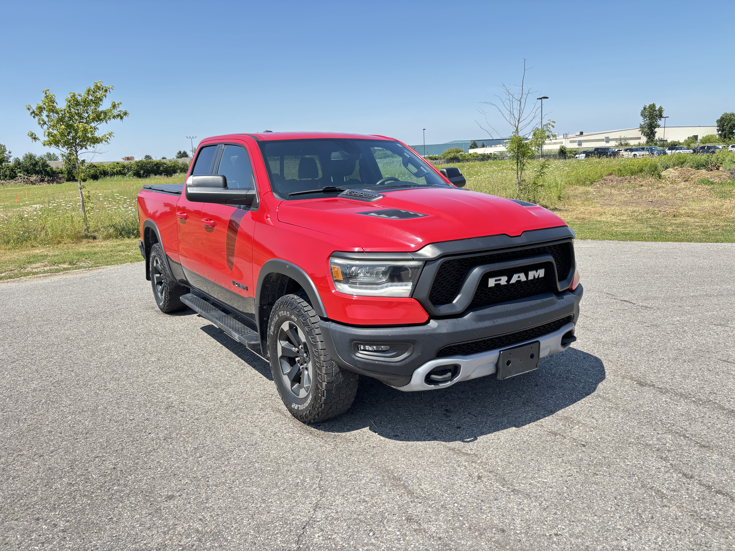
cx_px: 368
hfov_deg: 67.3
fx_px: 552
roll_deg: +3.6
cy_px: 276
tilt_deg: -9.4
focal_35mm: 26
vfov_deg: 53.1
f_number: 1.6
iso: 50
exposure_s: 1/702
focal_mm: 5.96
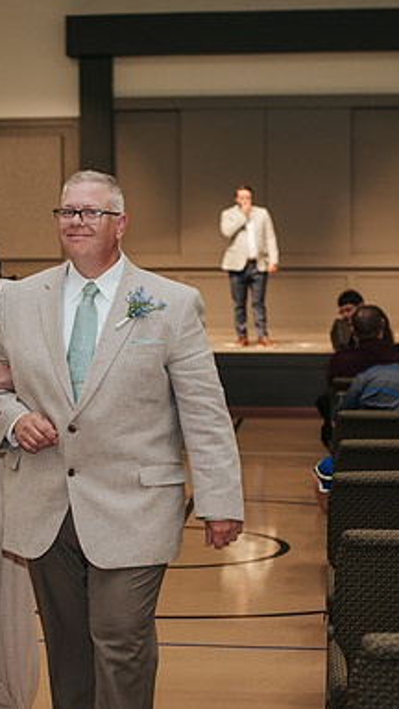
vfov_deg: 25.6
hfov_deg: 14.4
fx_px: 1561
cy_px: 354
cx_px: 39
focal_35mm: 83
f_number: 3.2
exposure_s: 1/200
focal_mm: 50
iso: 1000
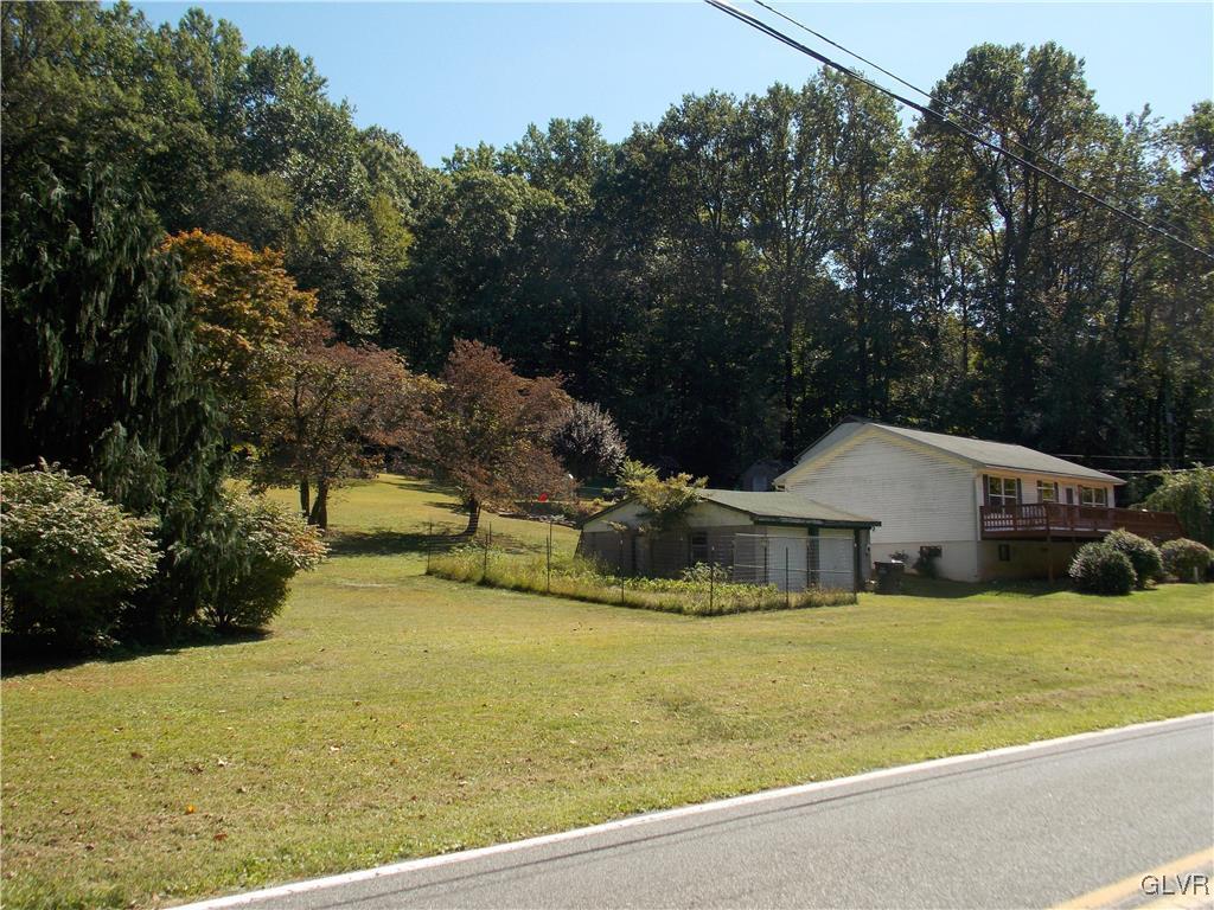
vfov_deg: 46.8
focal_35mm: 30
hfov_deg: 60.0
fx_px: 1052
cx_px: 607
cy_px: 455
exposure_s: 1/500
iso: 80
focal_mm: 5.3
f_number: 3.3
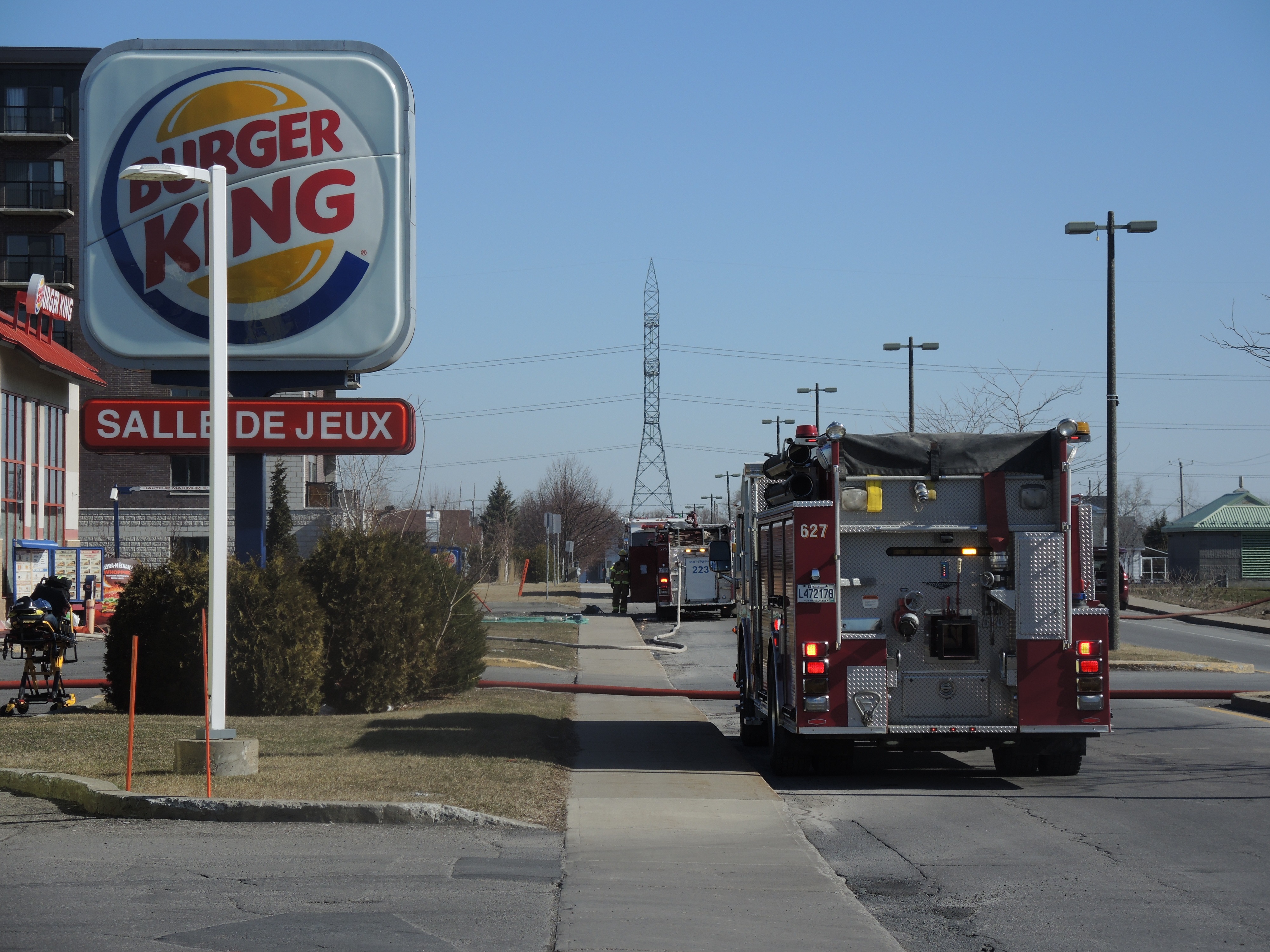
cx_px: 635
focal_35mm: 92
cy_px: 476
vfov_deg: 16.1
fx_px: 3375
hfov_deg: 21.3
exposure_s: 1/1600
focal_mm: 19.7
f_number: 3.2
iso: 80
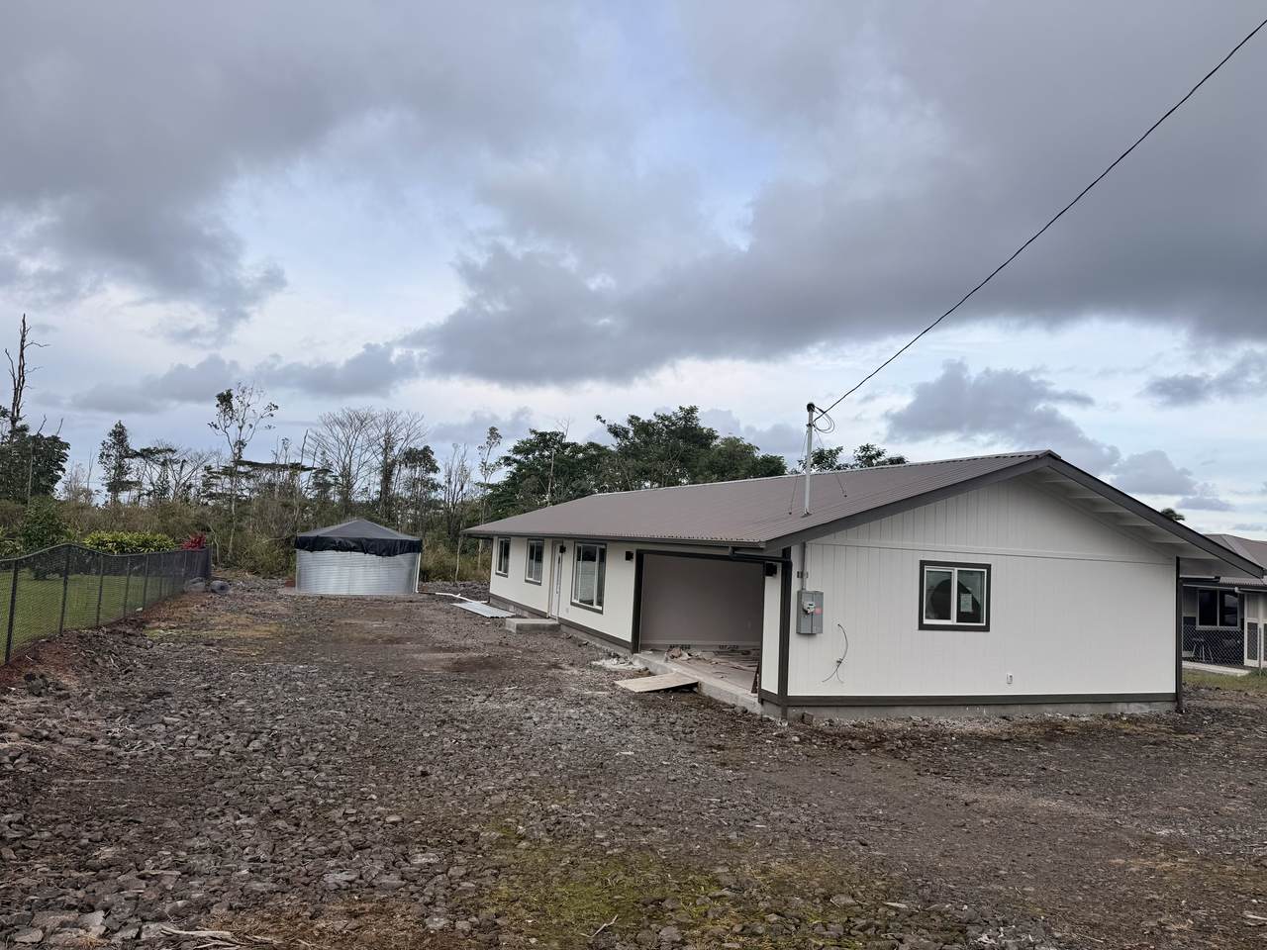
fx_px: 878
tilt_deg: +4.8
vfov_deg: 56.8
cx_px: 634
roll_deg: -3.0
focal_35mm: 24
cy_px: 475
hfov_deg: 71.6
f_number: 1.78
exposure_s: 1/1812
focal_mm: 6.76
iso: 80
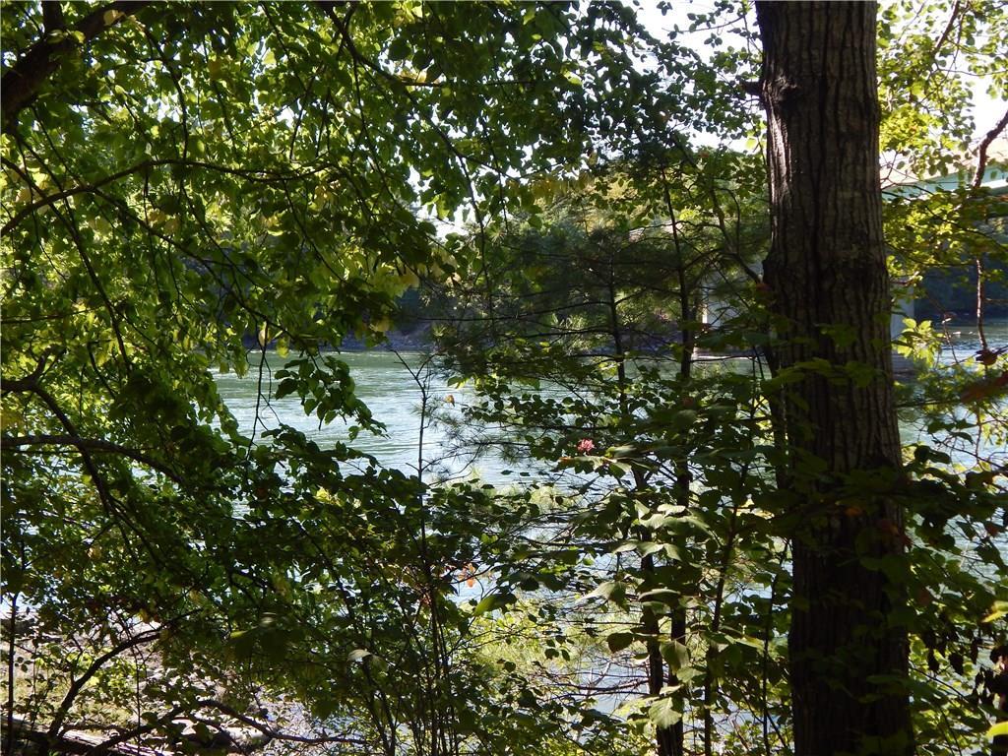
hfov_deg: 43.9
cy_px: 378
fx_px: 1252
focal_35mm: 43
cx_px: 504
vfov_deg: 33.6
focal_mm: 7.7
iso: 125
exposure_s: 1/320
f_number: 3.6
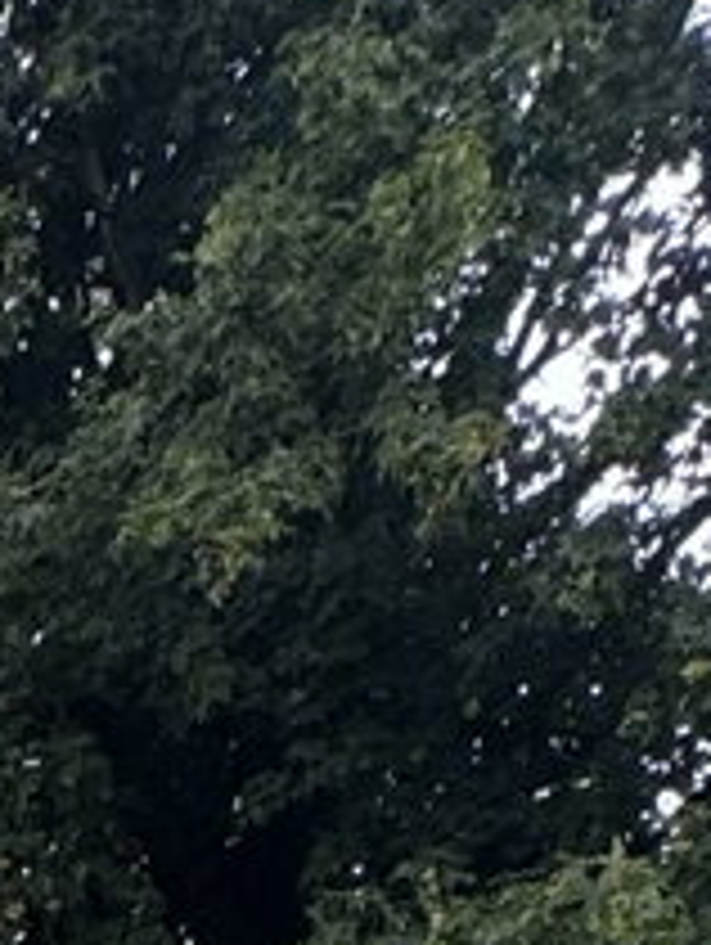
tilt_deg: -17.1
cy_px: 2752
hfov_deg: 13.4
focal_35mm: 91
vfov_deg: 11.9
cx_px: -819
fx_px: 2487
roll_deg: -1.8
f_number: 2.2
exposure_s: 1/664
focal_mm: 2.22
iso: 40
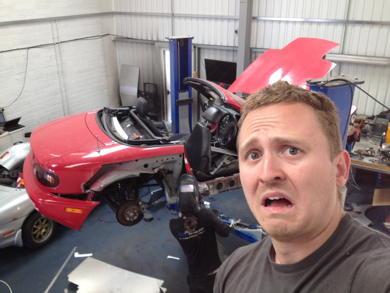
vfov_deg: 40.7
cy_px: 146
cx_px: 195
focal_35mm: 35
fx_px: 394
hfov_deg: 52.6
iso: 64
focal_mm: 4.28
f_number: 2.4
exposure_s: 1/60
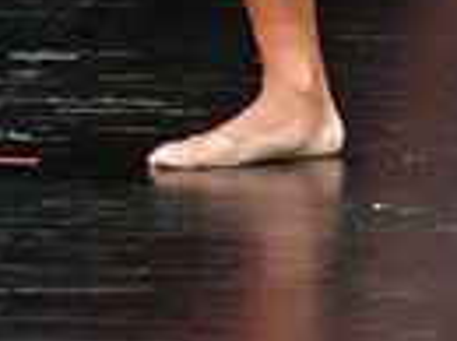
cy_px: -548
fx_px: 20452
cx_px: -508
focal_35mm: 1552
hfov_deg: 1.3
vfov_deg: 1.0
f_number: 5.6
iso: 3200
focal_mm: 180
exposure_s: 1/400
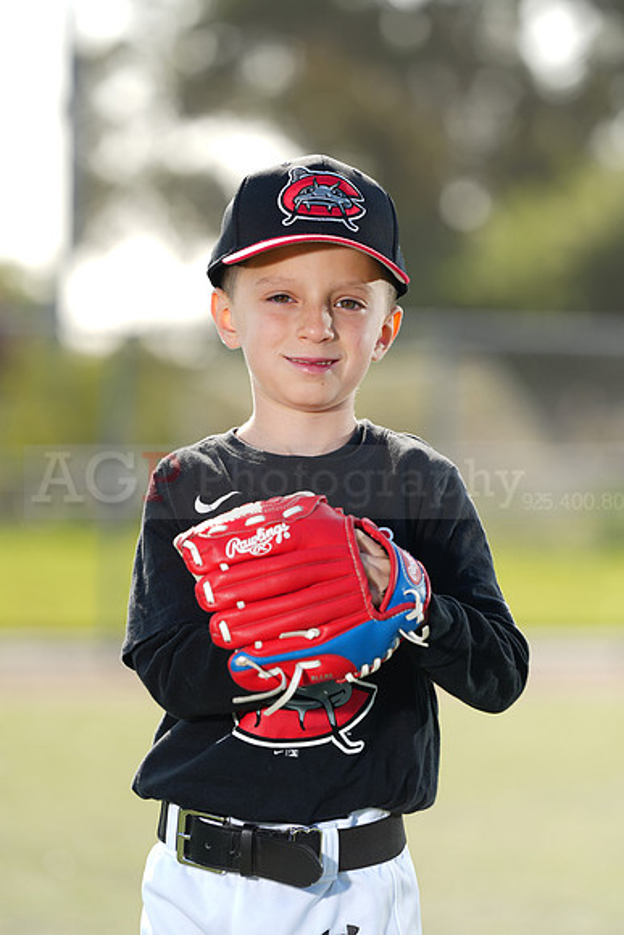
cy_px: 468
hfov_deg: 6.9
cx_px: 312
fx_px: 5196
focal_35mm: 200
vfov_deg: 10.3
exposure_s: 1/250
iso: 64
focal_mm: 200
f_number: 4.5
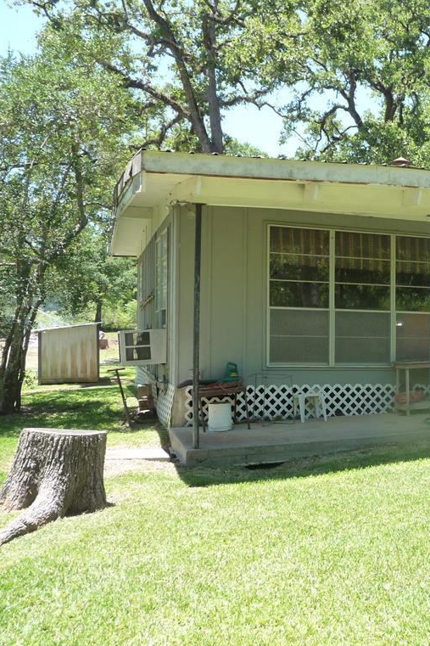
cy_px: 321
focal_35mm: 42
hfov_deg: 29.8
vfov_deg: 46.4
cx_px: 425
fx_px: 753
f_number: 3.4
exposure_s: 1/250
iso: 160
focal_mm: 5
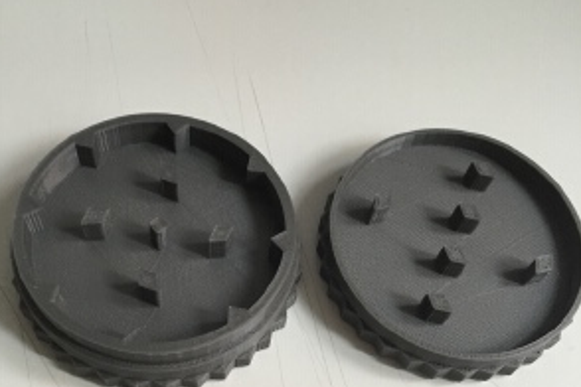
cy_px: 306
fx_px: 662
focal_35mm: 41
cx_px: 290
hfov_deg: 47.4
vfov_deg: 31.8
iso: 160
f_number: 2.2
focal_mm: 4.15
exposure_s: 1/33
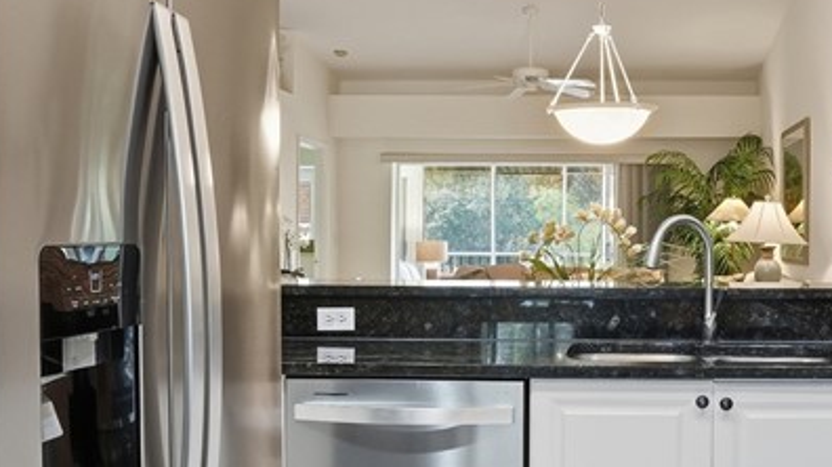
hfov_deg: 43.2
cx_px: 626
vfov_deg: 25.9
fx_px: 1014
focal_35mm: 46
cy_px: 258
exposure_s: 1/25
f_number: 9
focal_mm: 16
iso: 400
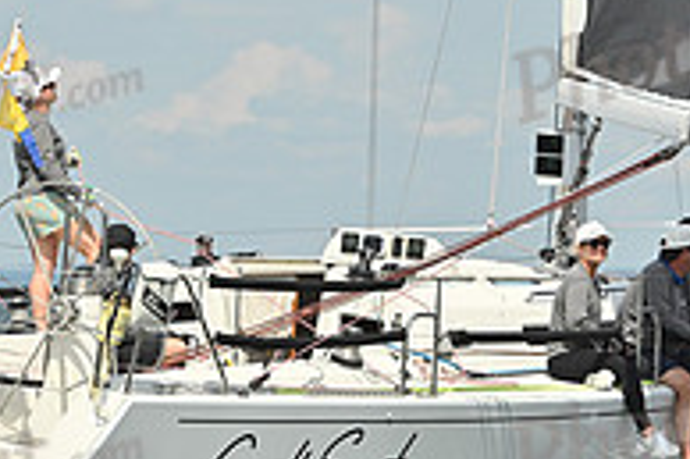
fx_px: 6415
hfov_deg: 6.2
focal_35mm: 335
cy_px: 265
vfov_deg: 4.1
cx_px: 331
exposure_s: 1/1600
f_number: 8
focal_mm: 112
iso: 320
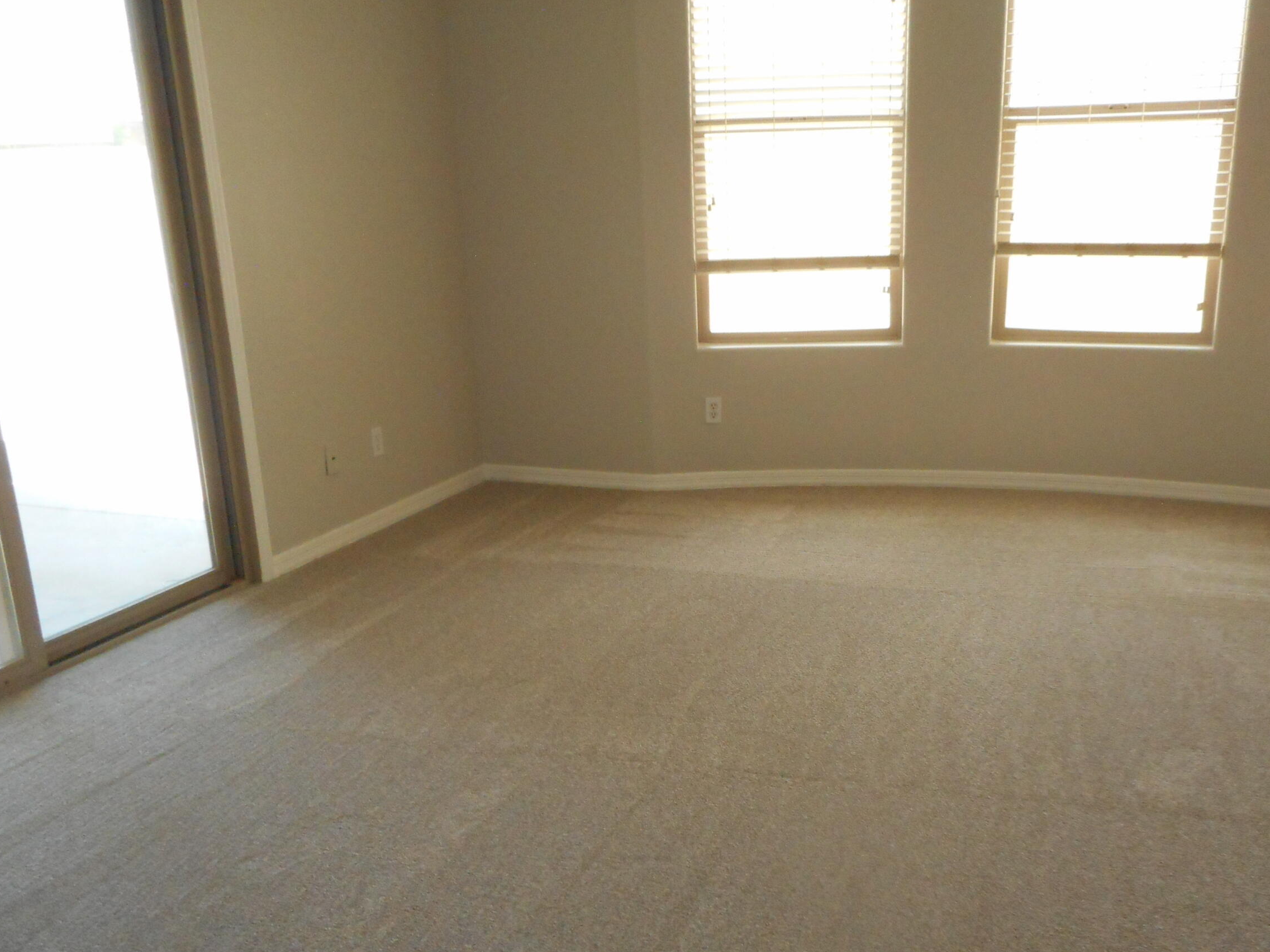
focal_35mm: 33
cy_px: 569
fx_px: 1211
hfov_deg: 55.1
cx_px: 725
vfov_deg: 42.8
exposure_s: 1/25
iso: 450
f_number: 3.7
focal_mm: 4.5
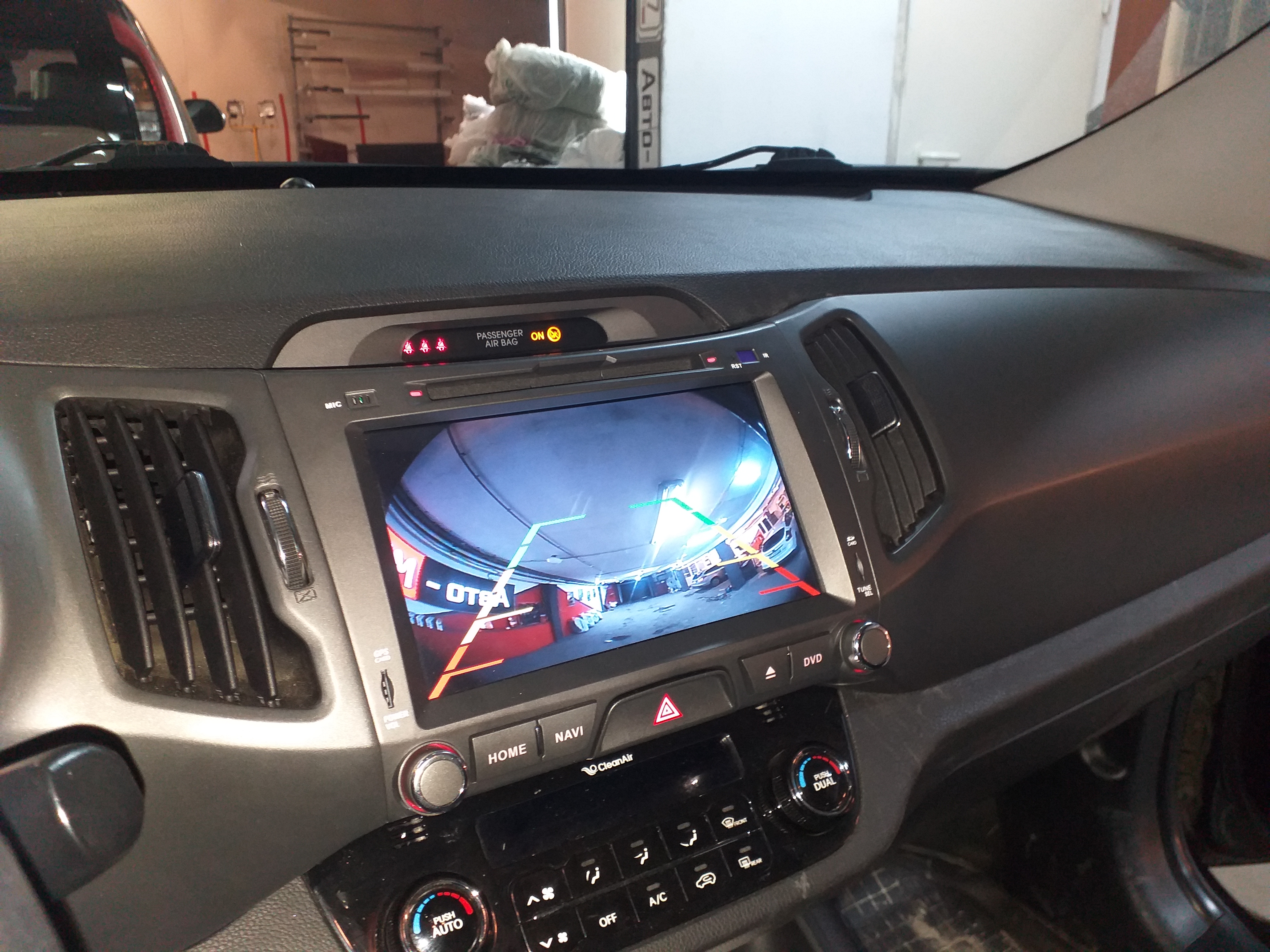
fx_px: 991
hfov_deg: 65.3
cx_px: 635
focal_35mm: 27
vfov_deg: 51.4
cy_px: 476
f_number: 1.9
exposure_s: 1/33
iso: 160
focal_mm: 3.6
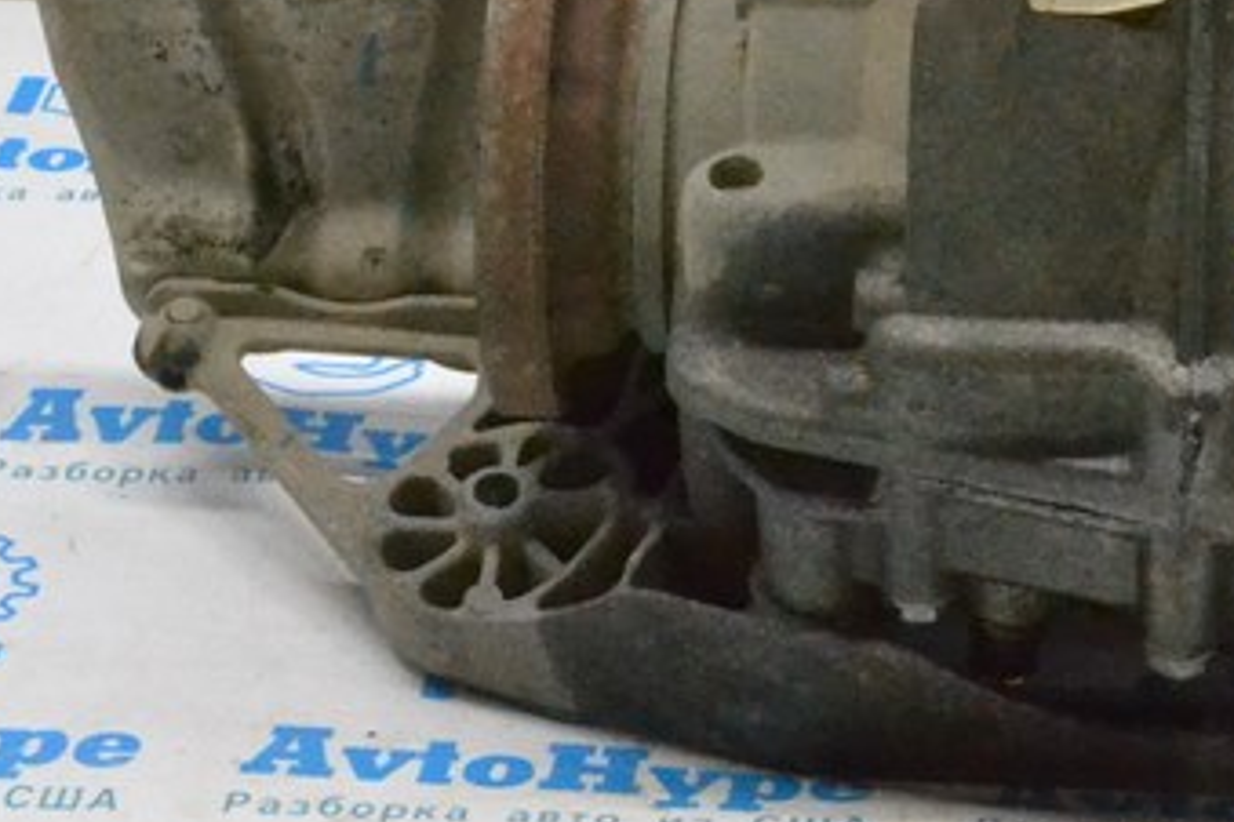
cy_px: -209
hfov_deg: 16.0
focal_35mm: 127
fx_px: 4353
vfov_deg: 10.6
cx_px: 1056
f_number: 13
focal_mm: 28
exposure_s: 1/100
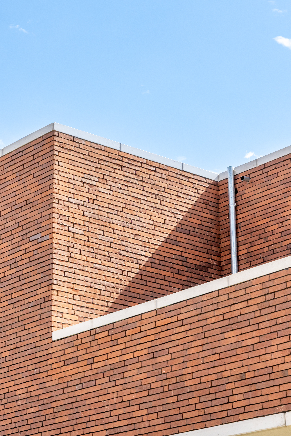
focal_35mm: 105
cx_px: 146
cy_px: 218
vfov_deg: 19.5
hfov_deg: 13.0
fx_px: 1273
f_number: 8
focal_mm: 70
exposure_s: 1/640
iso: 320
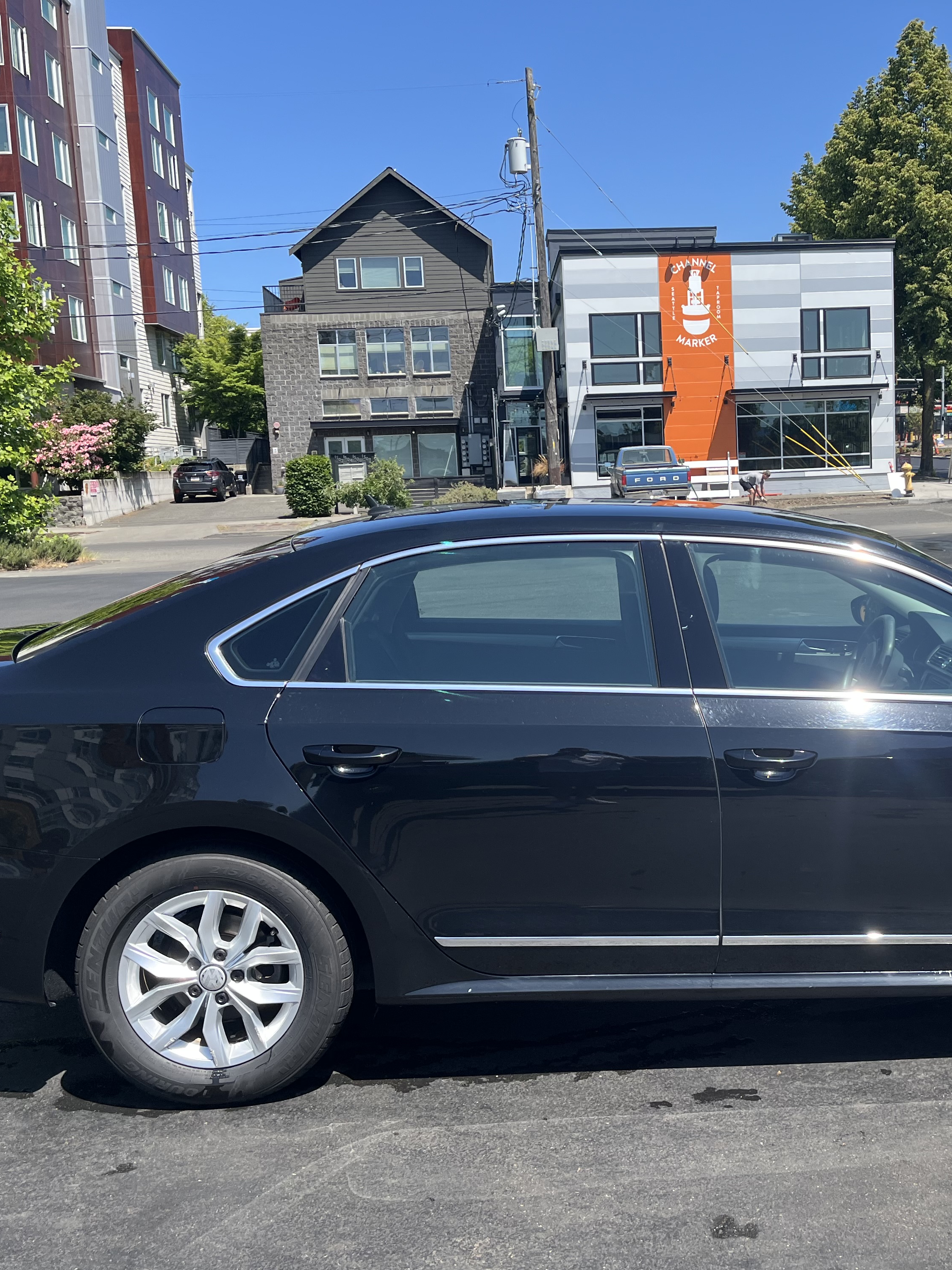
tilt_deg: -6.0
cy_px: 634
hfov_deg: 40.0
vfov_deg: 52.6
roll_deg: +1.8
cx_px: 660
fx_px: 1284
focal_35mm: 35
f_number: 1.6
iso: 50
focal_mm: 5.1
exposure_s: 1/1862
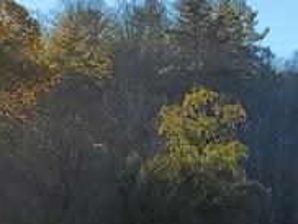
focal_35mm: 146
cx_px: 508
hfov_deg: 12.5
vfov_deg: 9.6
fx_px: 1259
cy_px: 419
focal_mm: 4.3
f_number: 2.4
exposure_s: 1/1002
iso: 50
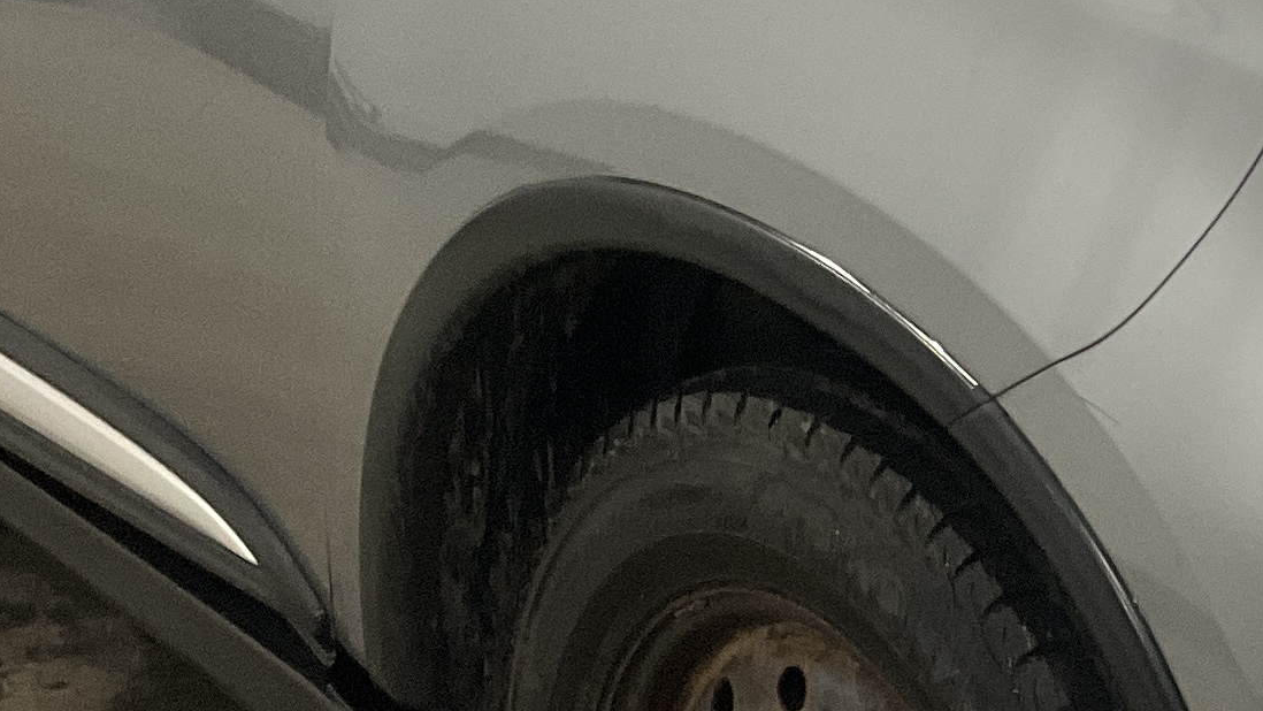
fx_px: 3885
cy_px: 150
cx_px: 1228
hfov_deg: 18.1
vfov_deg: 10.4
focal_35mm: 116
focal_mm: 3
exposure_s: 1/60
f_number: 1.8
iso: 80
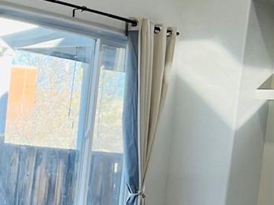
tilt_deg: -6.1
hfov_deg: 14.6
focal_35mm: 117
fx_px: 926
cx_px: -229
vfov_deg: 12.5
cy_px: 223
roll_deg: -3.4
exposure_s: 1/206
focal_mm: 5.7
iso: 50
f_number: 1.5
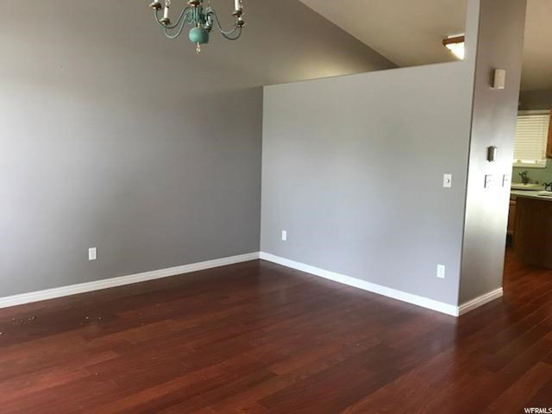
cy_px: 207
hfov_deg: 63.4
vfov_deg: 49.7
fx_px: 446
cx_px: 276
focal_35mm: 28
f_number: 1.8
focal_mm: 3.99
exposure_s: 1/15
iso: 50
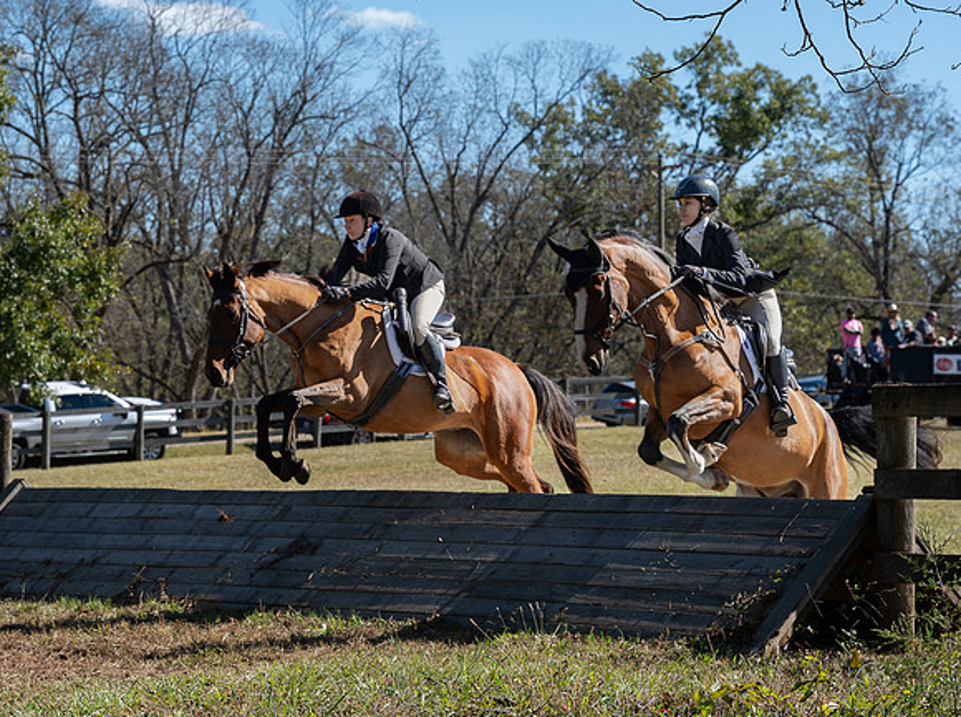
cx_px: 374
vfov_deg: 15.1
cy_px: 280
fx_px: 2710
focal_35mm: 98
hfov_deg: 20.1
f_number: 5.6
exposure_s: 1/800
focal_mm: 70
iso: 200
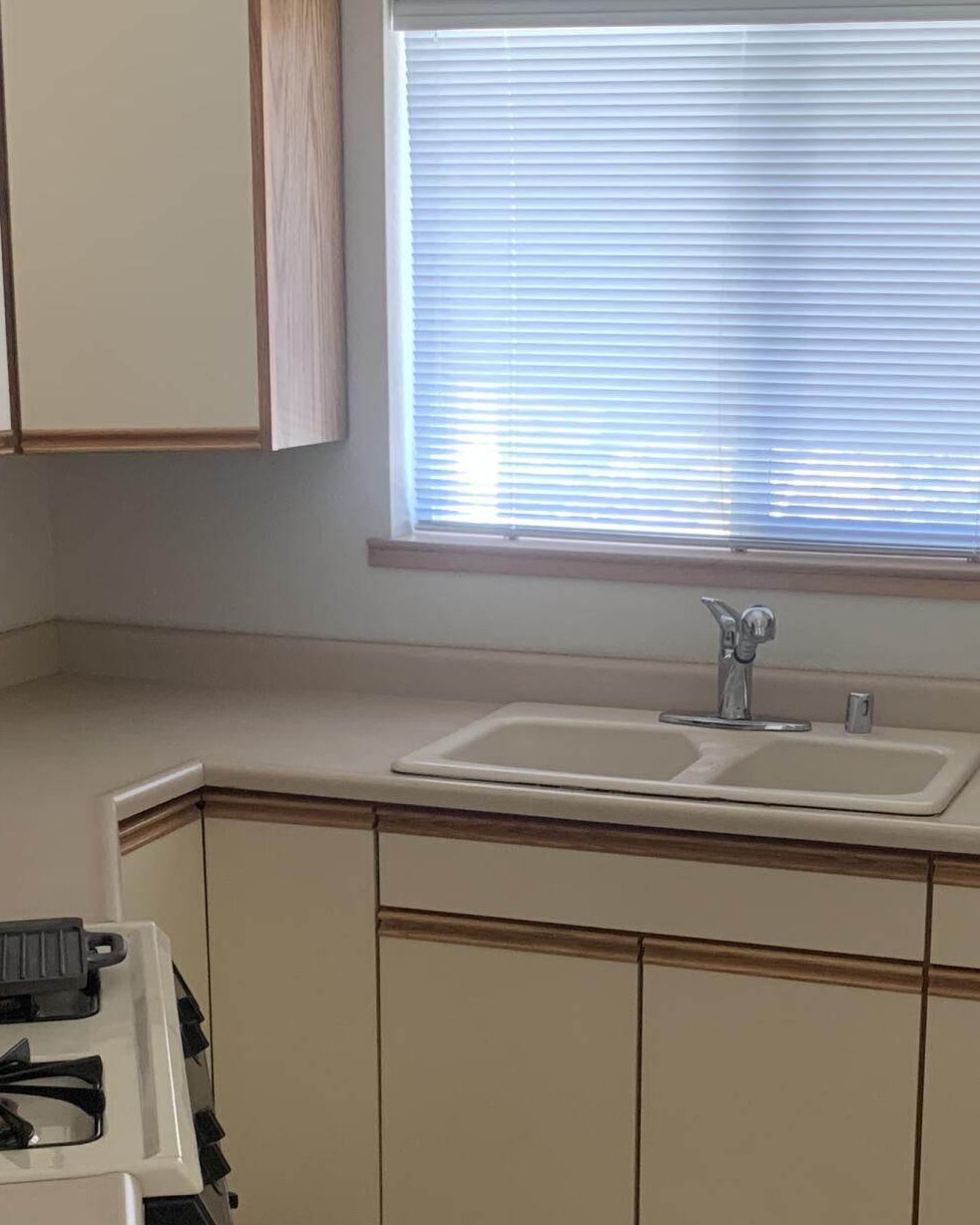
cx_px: 609
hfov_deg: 24.5
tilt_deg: -13.7
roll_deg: -1.3
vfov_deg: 30.2
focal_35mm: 62
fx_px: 2248
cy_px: 865
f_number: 1.8
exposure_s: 1/60
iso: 250
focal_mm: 4.25
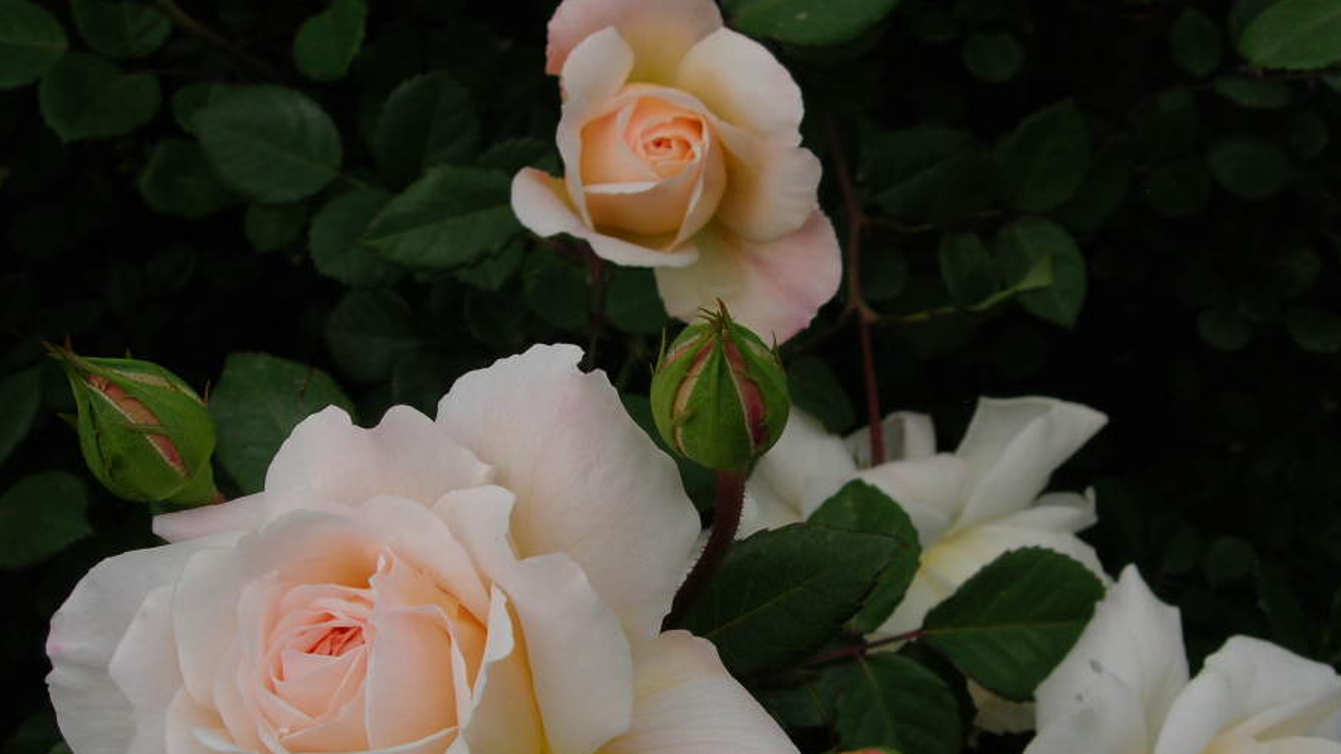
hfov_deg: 40.6
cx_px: 734
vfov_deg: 23.3
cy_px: 521
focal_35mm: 51
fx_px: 1813
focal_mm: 8.5
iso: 64
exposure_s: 1/188
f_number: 4.9
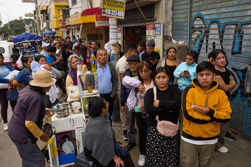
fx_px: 244
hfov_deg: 54.4
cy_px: 84
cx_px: 126
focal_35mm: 35
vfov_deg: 37.8
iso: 400
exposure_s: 1/1250
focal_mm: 35
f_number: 5
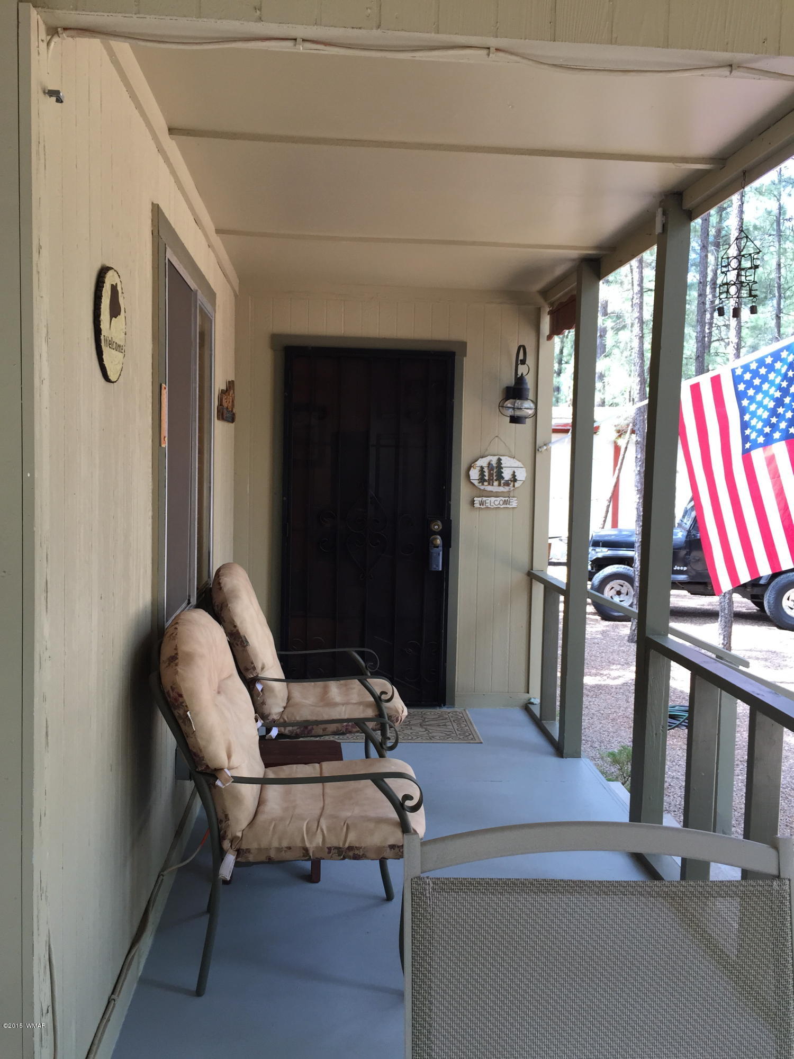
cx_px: 397
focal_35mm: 29
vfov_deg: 61.7
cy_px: 530
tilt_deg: -2.7
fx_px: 887
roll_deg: -1.3
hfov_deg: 48.2
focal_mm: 4.15
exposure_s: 1/120
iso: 50
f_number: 2.2
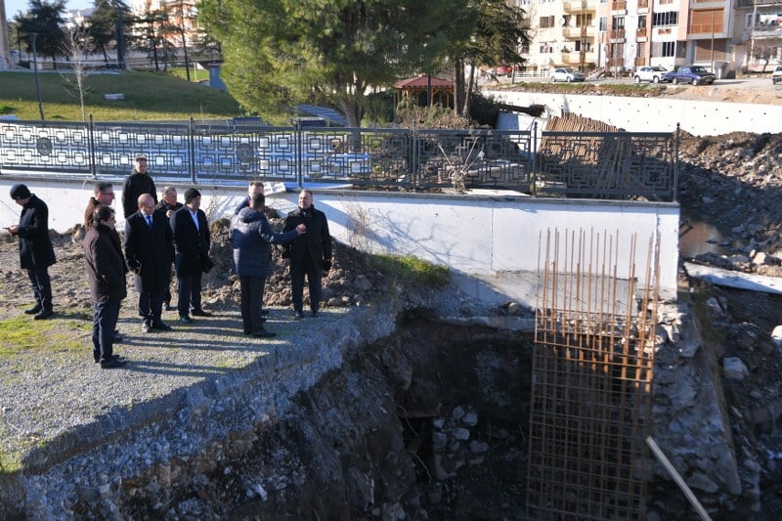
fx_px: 1042
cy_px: 260
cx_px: 391
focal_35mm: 48
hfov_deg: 41.1
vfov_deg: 28.1
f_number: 5.6
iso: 125
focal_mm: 48
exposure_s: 1/320
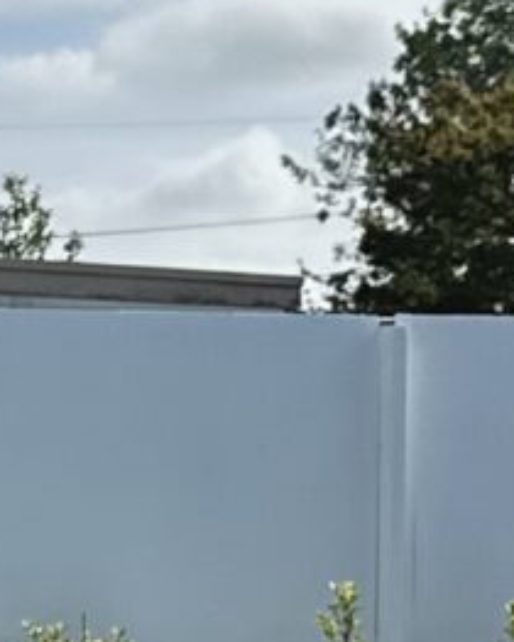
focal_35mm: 229
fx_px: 4349
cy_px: 1110
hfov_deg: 6.7
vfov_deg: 8.2
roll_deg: +2.1
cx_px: -311
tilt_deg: -6.0
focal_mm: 6.86
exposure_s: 1/7042
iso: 80
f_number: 1.78
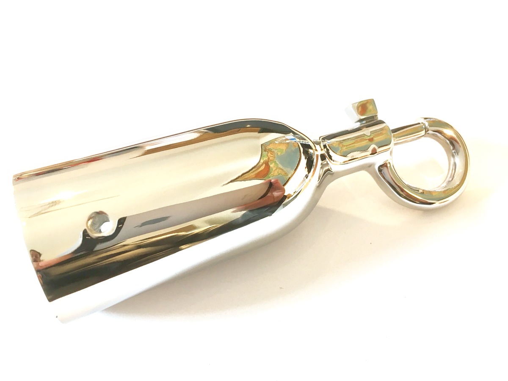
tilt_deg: -55.9
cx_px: 254
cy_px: 190
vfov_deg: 48.2
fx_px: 426
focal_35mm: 29
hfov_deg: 61.7
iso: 40
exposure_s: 1/33
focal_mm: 4.15
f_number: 2.2
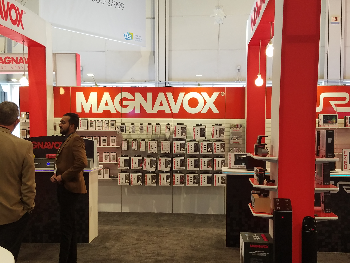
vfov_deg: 53.1
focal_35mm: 26
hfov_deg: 67.3
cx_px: 175
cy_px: 132
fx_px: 263
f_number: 1.7
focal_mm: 4.2
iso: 100
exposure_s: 1/60
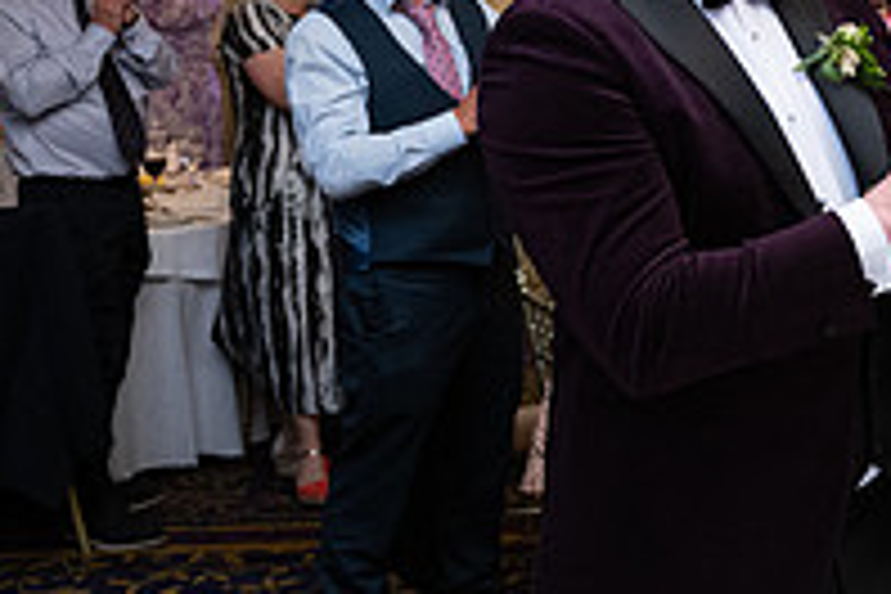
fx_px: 2029
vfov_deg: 16.6
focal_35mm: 82
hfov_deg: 22.5
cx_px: 1107
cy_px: 169
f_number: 3.5
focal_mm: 28
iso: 800
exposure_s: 1/160
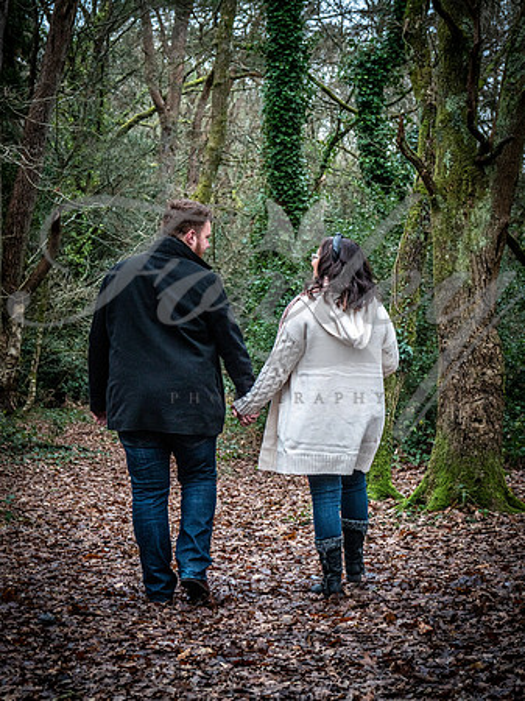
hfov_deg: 17.2
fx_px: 1741
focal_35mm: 86
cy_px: 350
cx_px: 262
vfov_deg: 22.8
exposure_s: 1/160
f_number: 5
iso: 400
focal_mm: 43
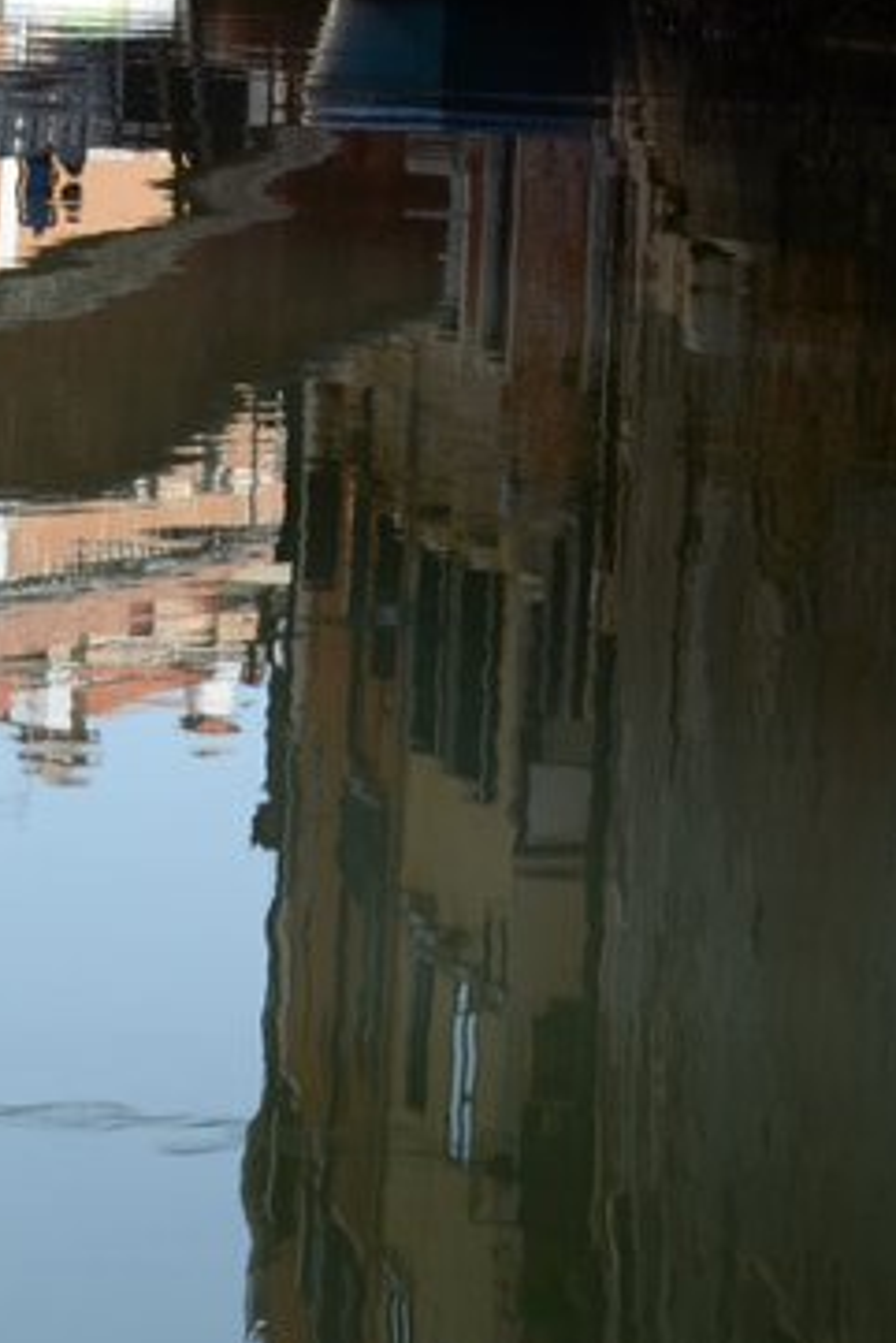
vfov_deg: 13.9
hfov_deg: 9.2
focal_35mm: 146
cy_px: 149
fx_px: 5445
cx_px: -327
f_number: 10
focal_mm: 22
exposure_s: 1/125
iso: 100
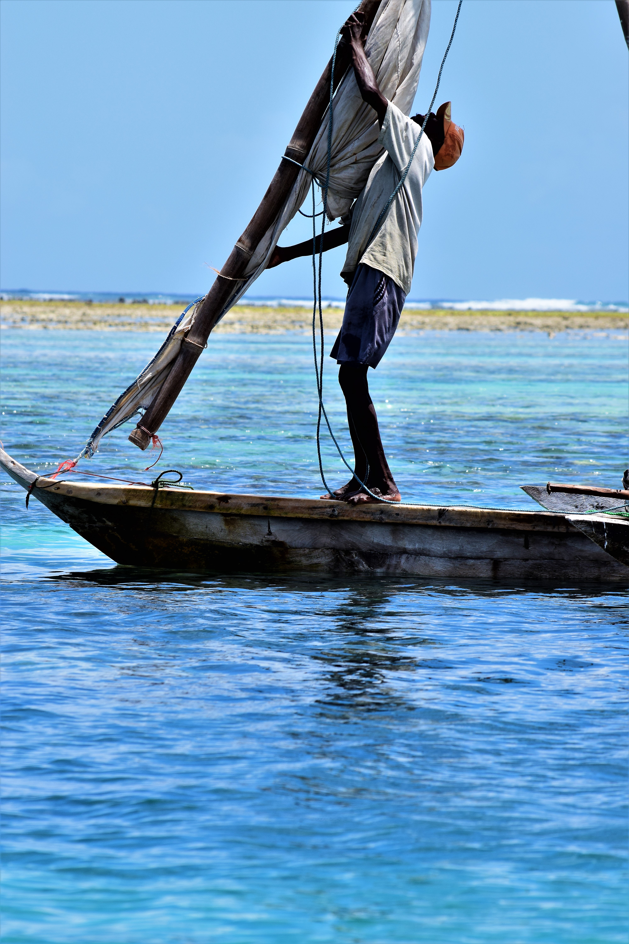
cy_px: 472
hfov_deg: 4.7
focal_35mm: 292
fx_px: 7665
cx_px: 314
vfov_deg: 7.0
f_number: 11
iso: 320
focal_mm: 195
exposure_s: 1/500
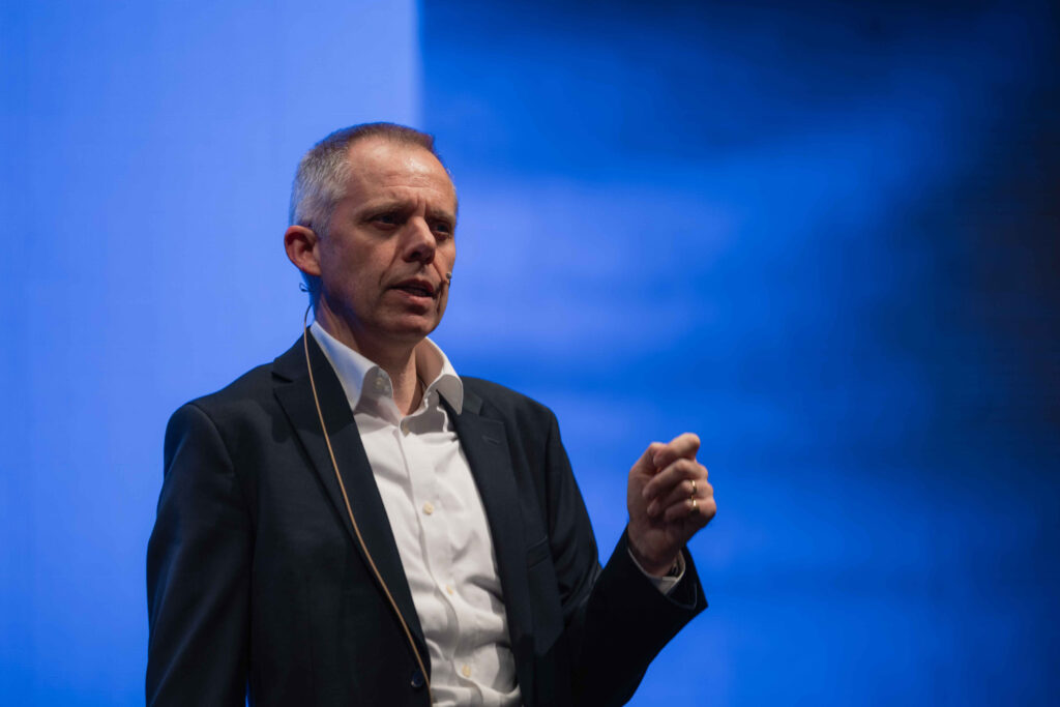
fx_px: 5889
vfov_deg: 6.9
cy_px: 354
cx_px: 530
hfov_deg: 10.3
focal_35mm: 200
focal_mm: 200
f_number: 2.8
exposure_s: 1/100
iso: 400
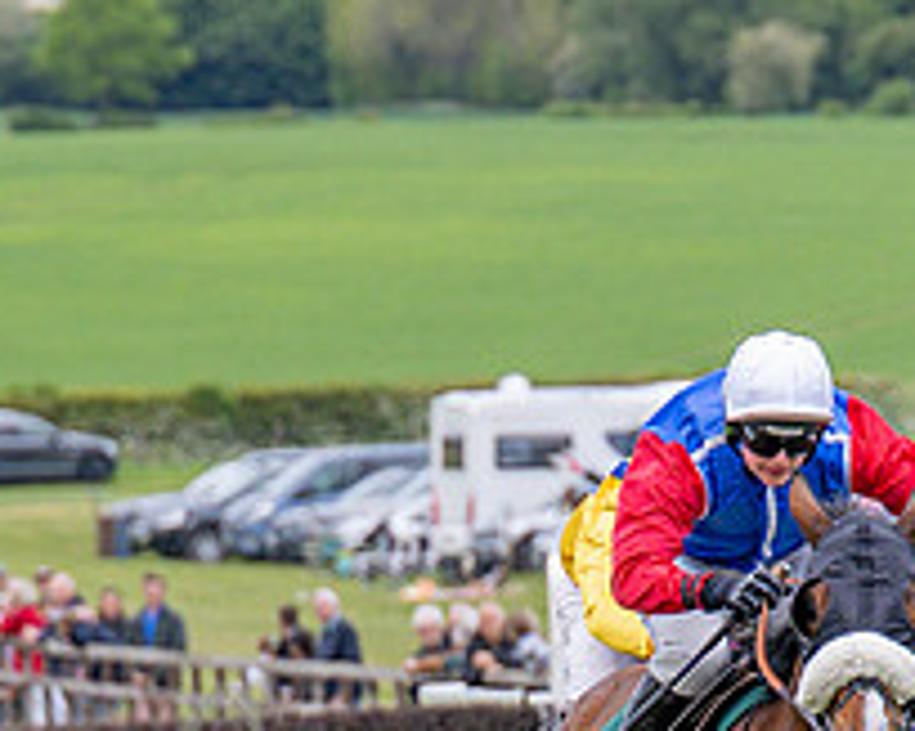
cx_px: 672
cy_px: 724
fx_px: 18812
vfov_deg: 2.2
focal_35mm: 695
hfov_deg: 2.8
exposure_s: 1/1600
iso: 200
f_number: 2.8
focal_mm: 93
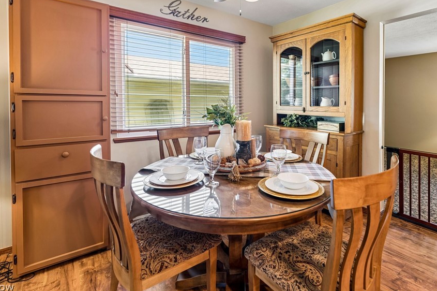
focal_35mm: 18
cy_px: 108
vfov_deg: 66.2
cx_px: 243
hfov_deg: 89.7
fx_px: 218
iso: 200
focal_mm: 14
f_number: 3.5
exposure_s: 1/30
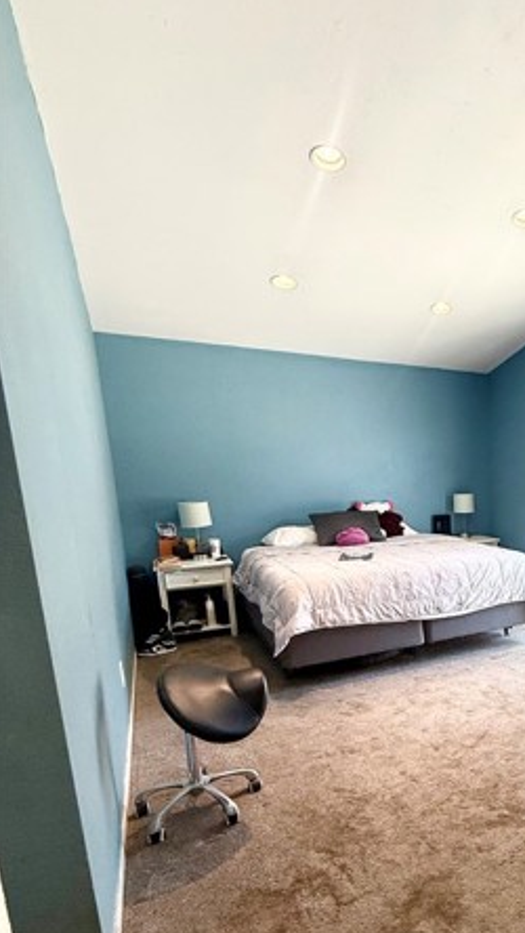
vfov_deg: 79.6
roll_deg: -0.4
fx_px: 544
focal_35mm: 22
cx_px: 498
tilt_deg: -10.8
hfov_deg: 45.3
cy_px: 586
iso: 125
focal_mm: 2.22
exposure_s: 1/120
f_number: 2.2
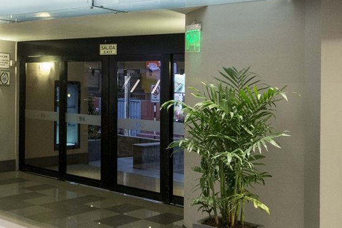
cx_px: -3
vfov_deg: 27.6
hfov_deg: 38.5
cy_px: -16
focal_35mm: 45
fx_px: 428
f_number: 8
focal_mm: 14
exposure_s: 1/8
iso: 500
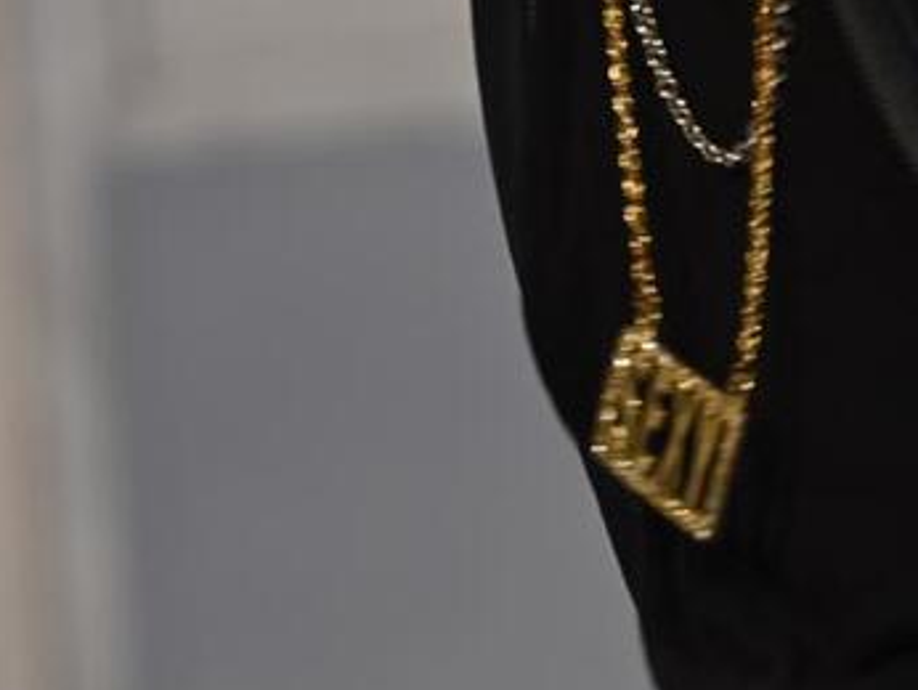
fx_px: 29192
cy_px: 107
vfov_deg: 1.4
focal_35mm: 1100
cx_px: 536
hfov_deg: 1.8
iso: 1250
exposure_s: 1/50
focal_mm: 400
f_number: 5.6
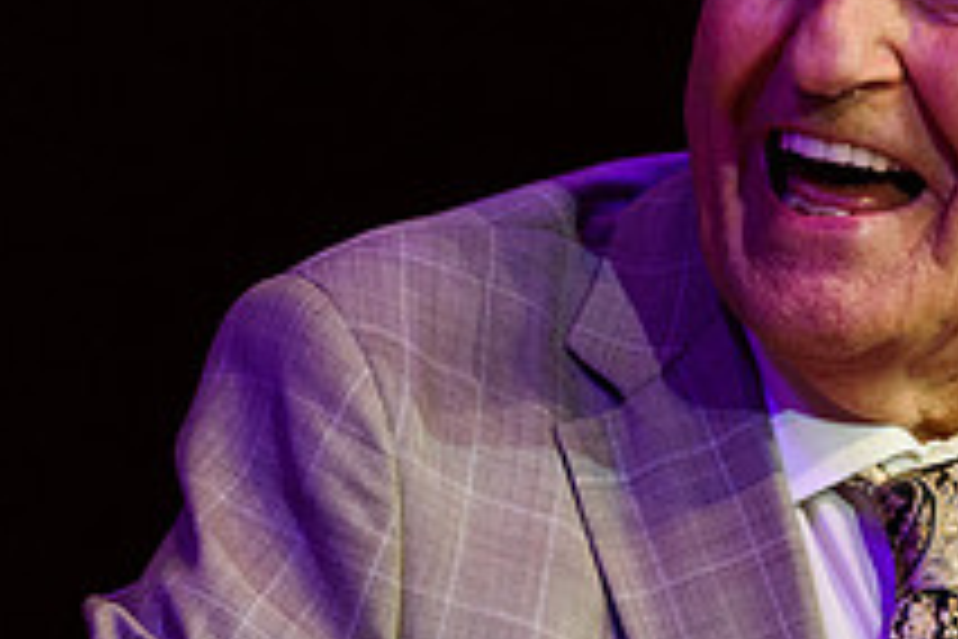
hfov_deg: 1.7
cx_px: 1133
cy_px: 331
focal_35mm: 1226
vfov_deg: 1.1
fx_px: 32623
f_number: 6
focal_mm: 450
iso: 2500
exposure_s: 1/640
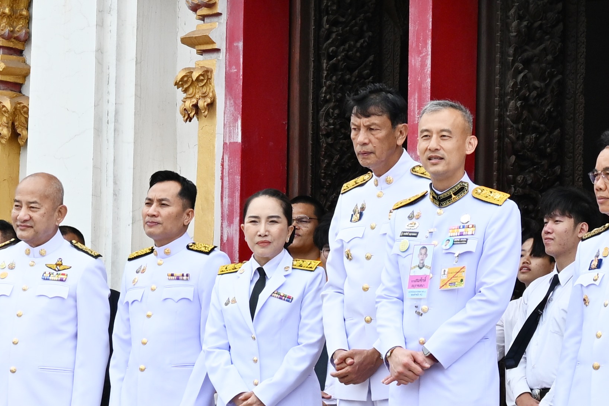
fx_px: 4409
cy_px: 506
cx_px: 280
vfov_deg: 5.2
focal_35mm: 261
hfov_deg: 7.9
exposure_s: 1/250
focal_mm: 51
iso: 140
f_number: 5.6
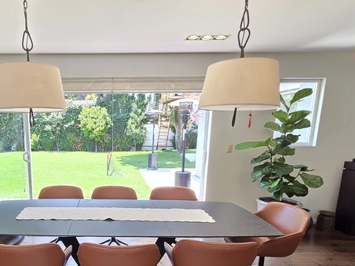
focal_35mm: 23
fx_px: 236
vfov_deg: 57.4
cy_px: 180
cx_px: 101
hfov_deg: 70.3
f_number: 2.2
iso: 80
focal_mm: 2.2
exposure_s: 1/60
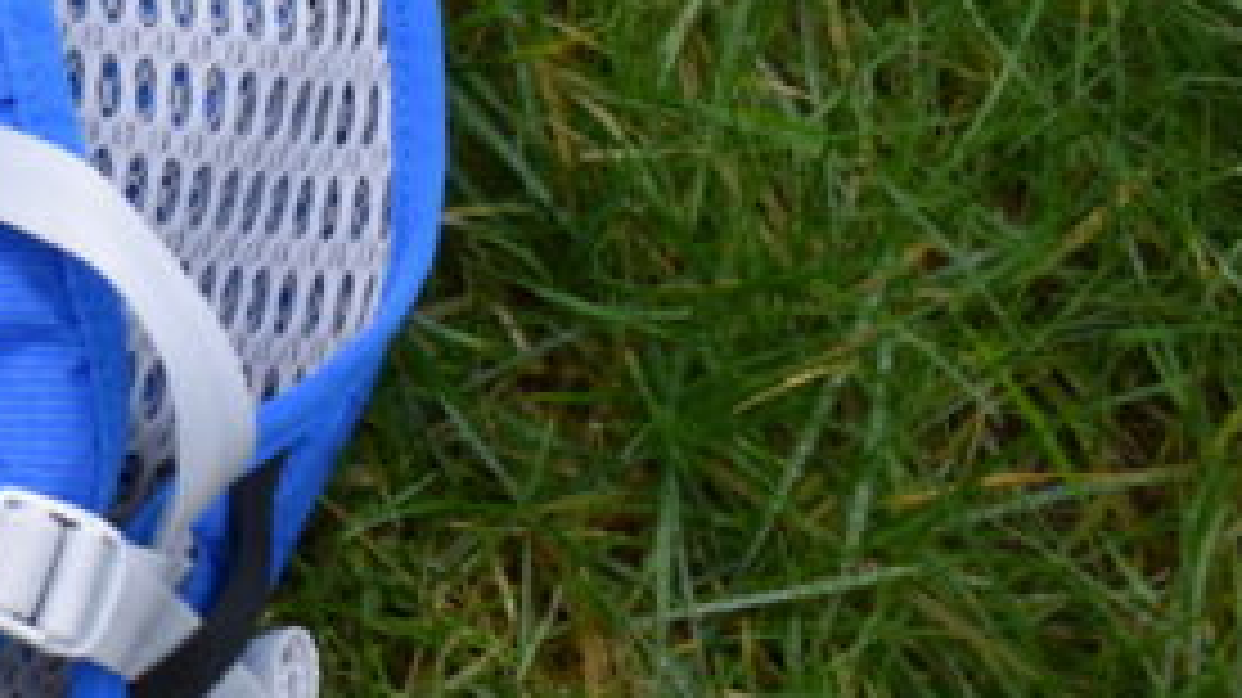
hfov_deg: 18.3
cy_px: -417
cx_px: -562
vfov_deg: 11.0
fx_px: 3457
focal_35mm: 105
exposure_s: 1/160
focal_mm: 18
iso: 800
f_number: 3.5
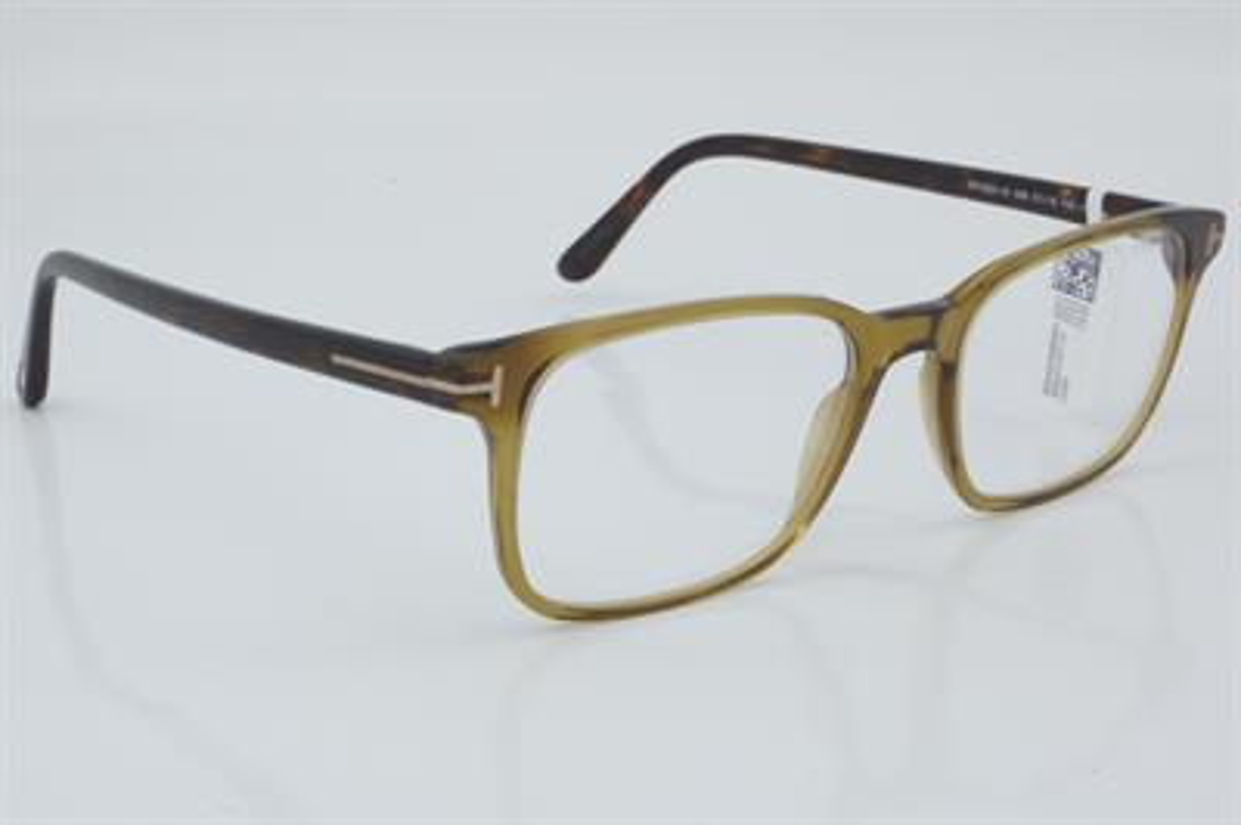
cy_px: 412
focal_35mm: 75
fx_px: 2583
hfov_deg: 27.0
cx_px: 620
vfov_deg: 18.2
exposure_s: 1/3
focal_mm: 50
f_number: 32
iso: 100
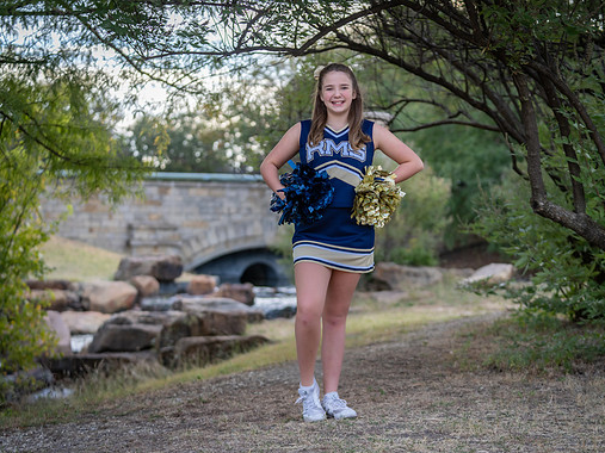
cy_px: 228
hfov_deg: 25.3
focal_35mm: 77
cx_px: 329
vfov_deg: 19.1
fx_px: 1345
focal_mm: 70
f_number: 2.8
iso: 160
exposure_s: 1/320
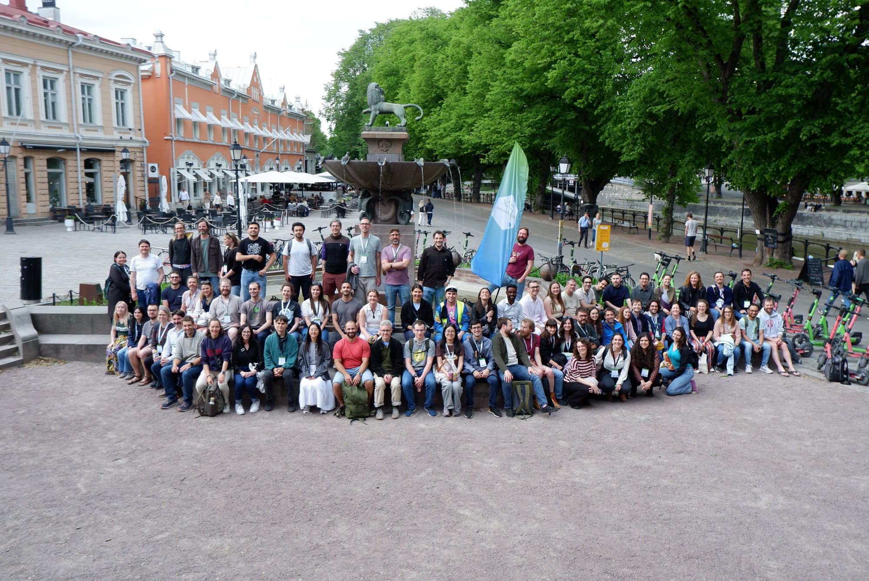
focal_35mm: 30
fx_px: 725
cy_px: 290
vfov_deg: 43.7
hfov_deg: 61.9
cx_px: 434
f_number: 4.2
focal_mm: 20.3
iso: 250
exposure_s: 1/125
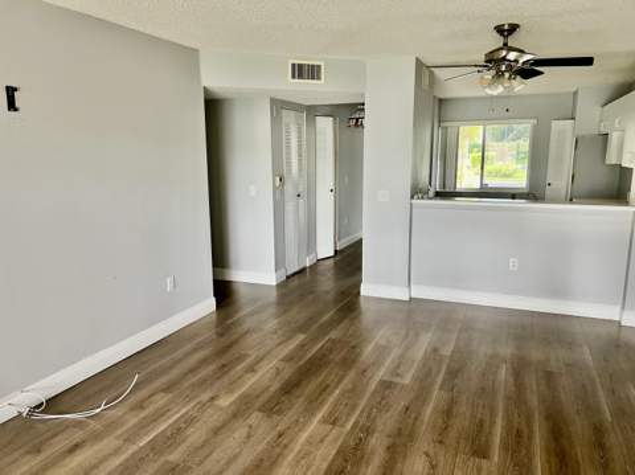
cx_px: 318
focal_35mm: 26
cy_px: 238
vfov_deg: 53.0
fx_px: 476
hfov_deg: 67.4
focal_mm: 5.7
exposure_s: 1/60
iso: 160
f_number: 1.5
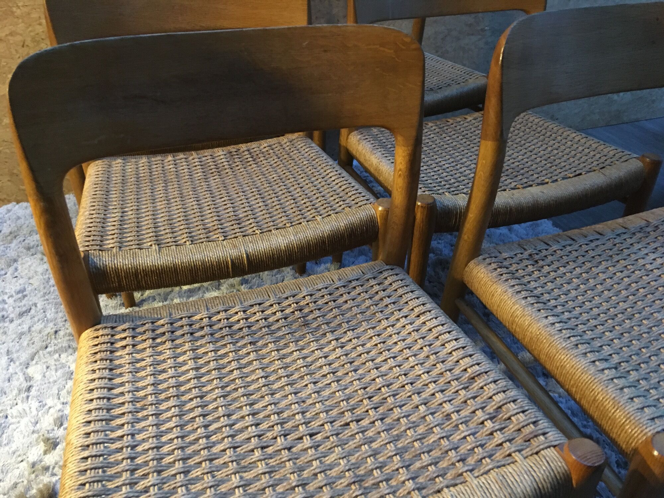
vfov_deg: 48.2
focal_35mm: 29
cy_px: 249
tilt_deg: -35.3
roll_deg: -0.9
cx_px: 332
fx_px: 556
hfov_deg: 61.7
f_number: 2.2
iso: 400
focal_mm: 4.15
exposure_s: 1/17
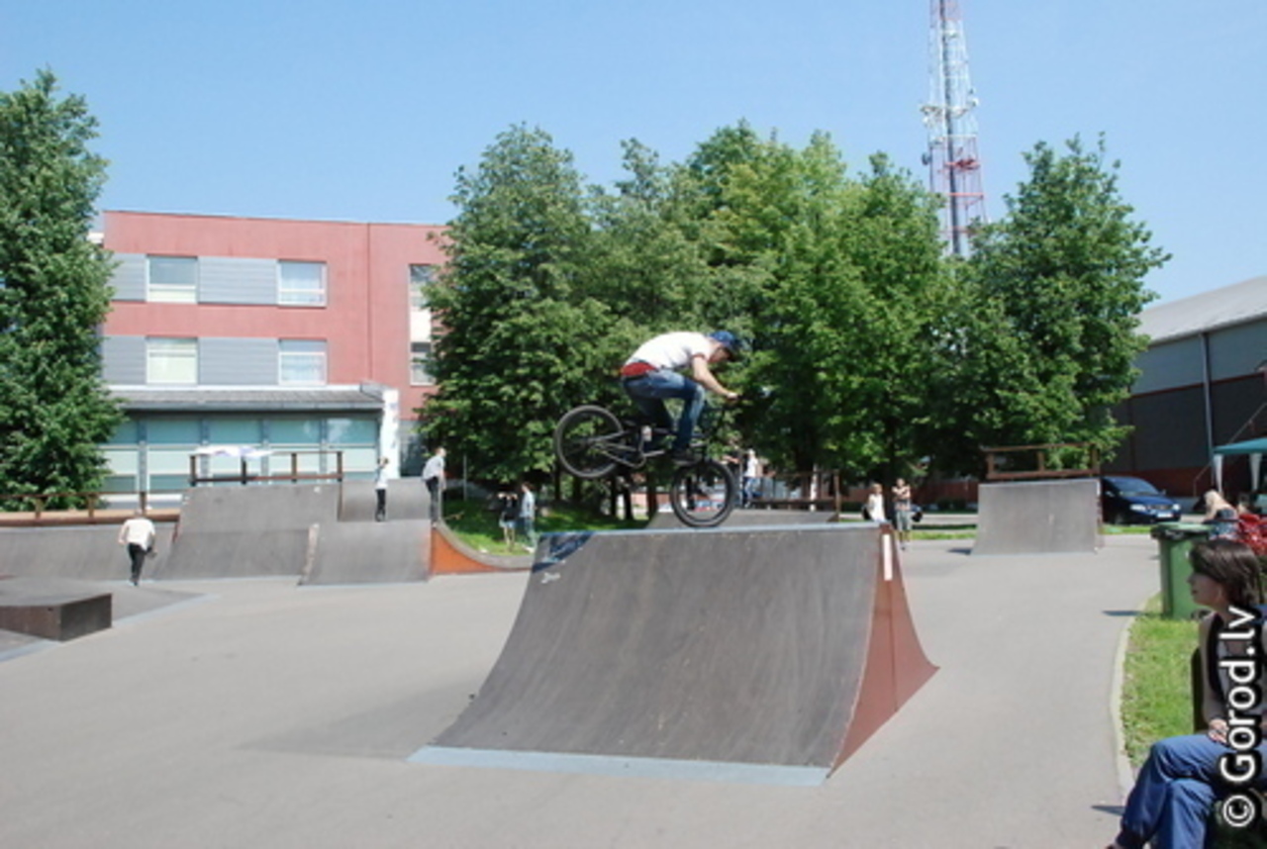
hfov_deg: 57.1
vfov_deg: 40.1
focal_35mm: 33
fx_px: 1163
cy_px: 424
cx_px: 634
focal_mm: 22
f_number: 6.7
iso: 1250
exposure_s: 1/1500
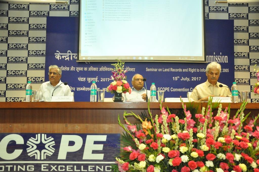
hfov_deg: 59.6
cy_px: 86
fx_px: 226
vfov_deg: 41.6
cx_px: 130
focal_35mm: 32
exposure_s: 1/125
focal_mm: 21
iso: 3200
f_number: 4.5
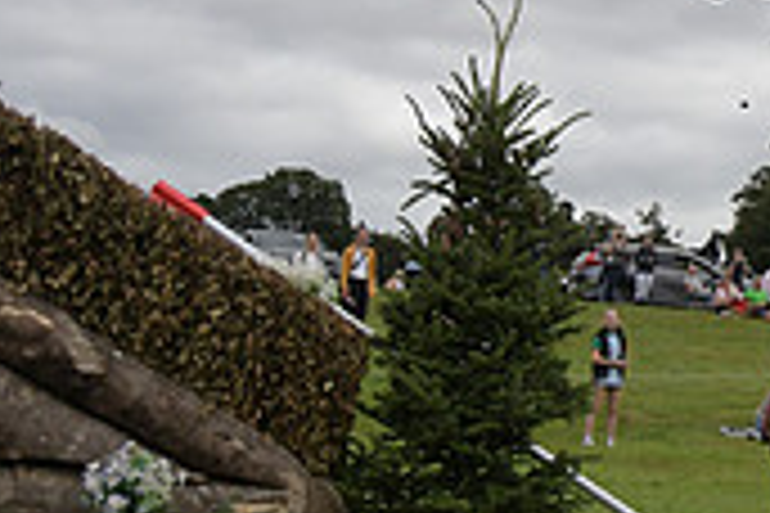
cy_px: -20
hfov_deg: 16.4
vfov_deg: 12.1
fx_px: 2395
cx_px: 1198
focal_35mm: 112
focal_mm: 22
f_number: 5.6
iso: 720
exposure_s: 1/4000
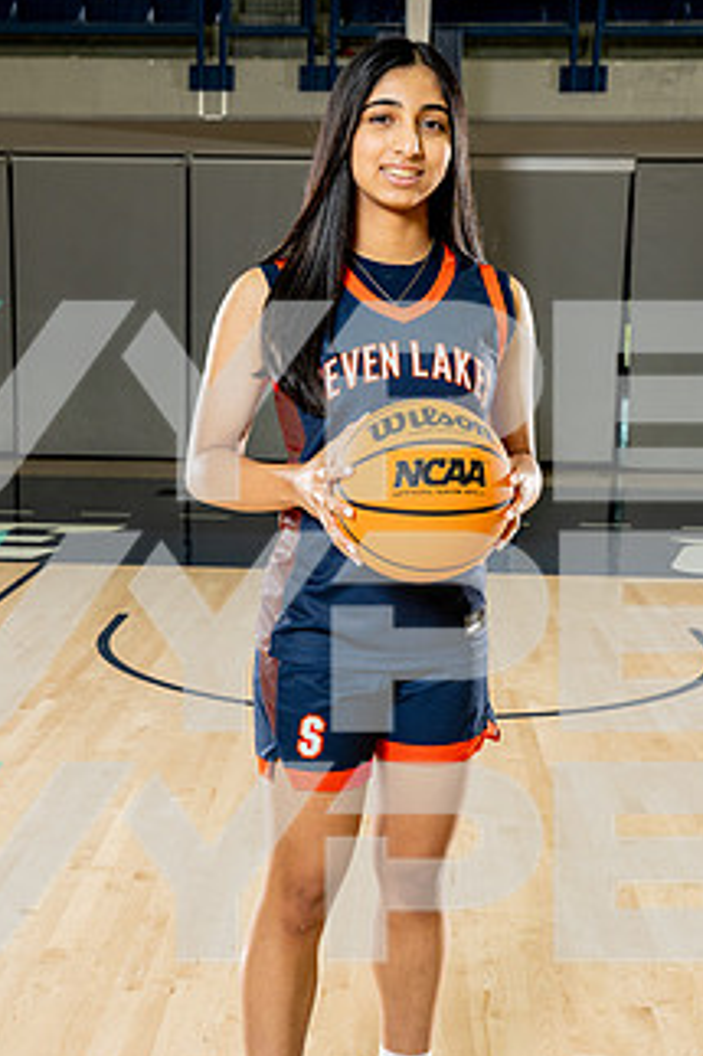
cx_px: 294
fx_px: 1554
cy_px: 634
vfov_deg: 37.4
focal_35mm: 53
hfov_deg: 25.5
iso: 640
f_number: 8
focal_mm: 38
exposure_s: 1/250
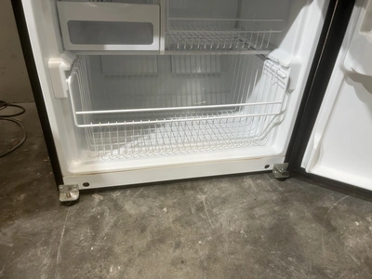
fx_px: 279
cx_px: 186
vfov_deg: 53.1
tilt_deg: -34.0
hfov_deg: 67.3
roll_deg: -4.6
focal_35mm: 26
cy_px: 140
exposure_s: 1/60
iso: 80
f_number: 1.6
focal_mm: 5.1
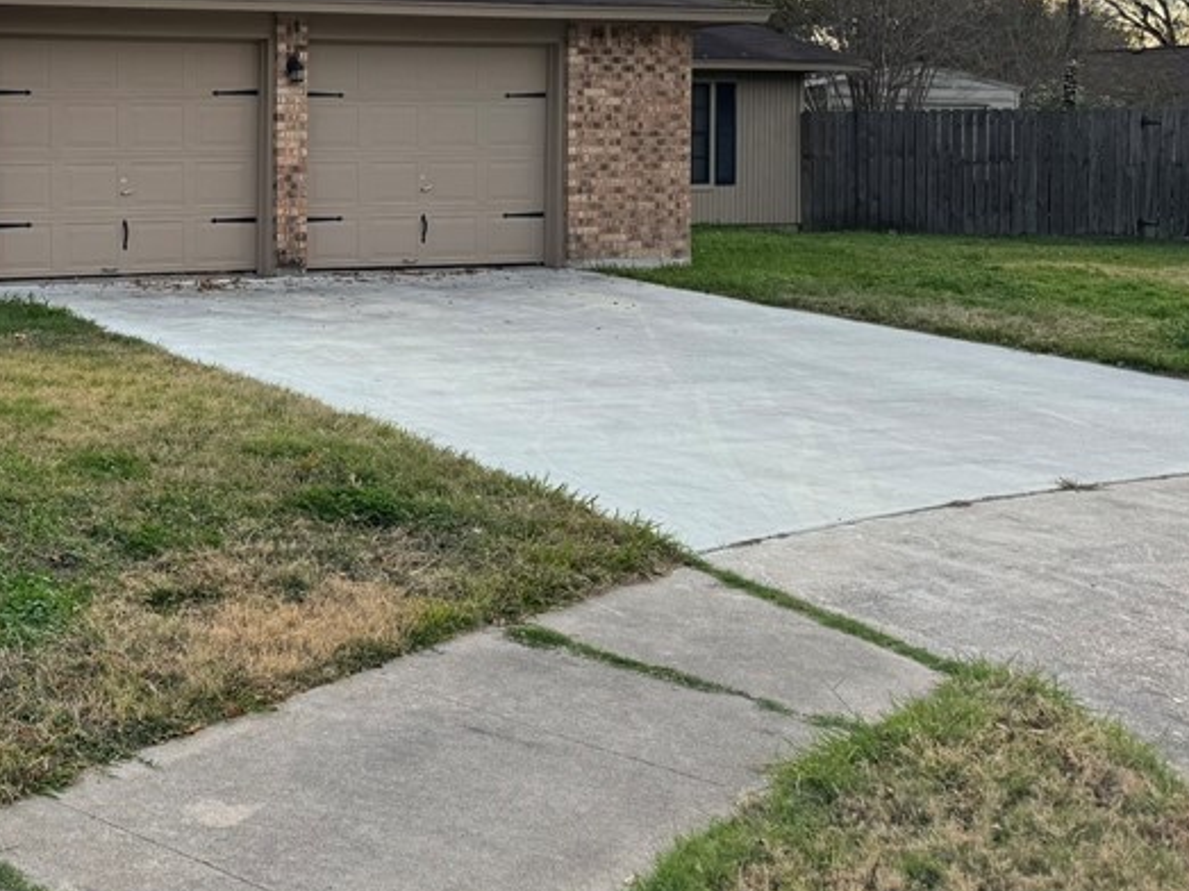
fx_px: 1614
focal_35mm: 47
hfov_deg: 37.0
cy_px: 198
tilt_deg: -1.6
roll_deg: +0.2
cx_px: 55
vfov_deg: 30.2
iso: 80
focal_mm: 6.86
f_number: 1.78
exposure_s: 1/1193
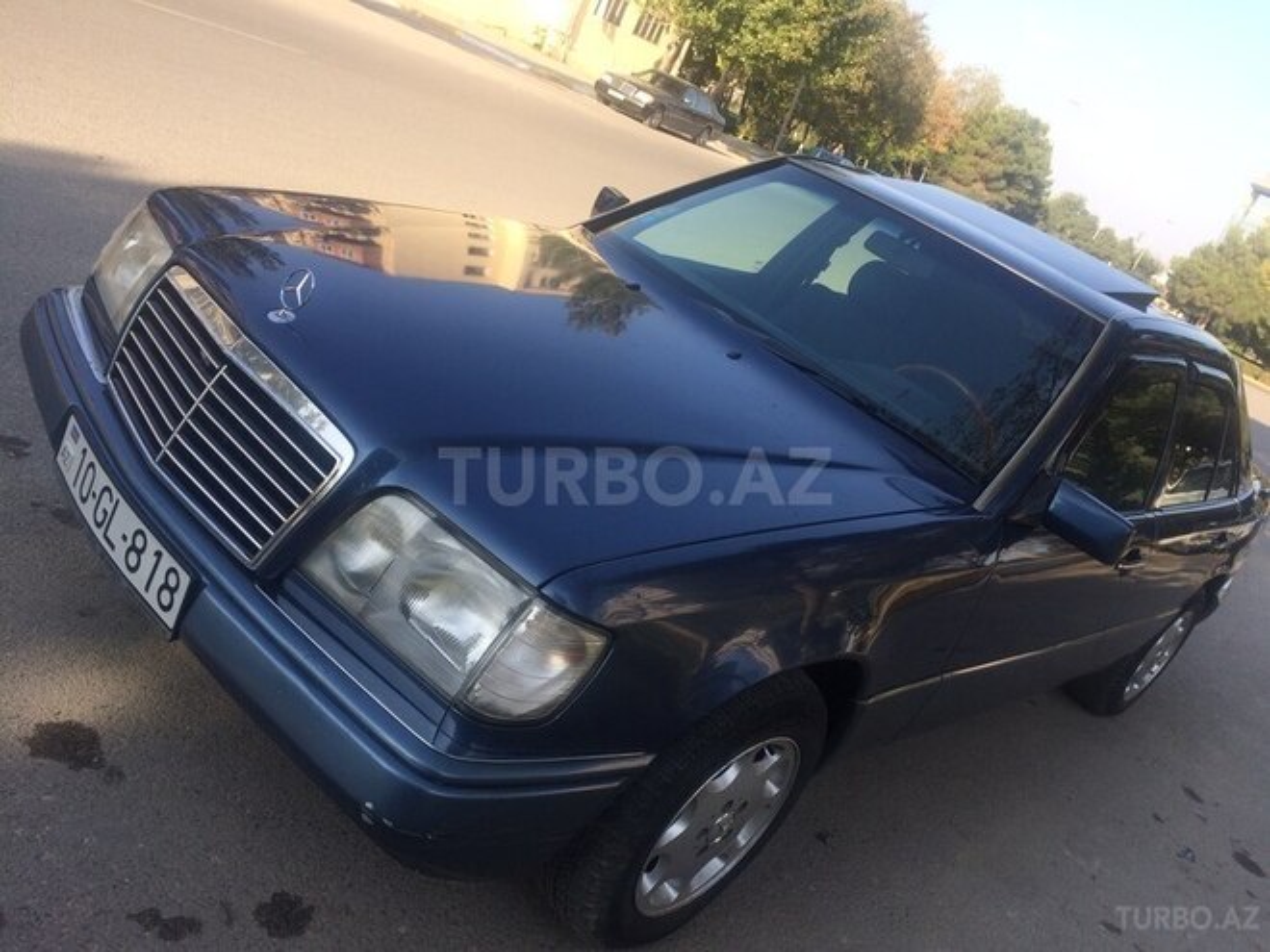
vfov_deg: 48.2
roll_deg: -24.3
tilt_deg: -21.3
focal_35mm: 29
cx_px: 635
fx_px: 1064
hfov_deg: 61.7
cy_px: 476
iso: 32
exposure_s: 1/641
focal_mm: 4.15
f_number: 2.2
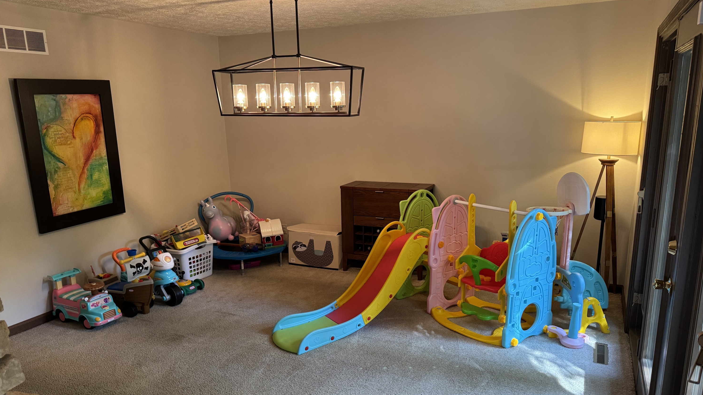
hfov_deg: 69.9
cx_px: 349
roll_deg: +0.8
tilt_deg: -13.7
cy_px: 231
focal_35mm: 27
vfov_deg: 42.7
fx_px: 503
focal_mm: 6.76
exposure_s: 1/60
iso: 250
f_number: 1.78
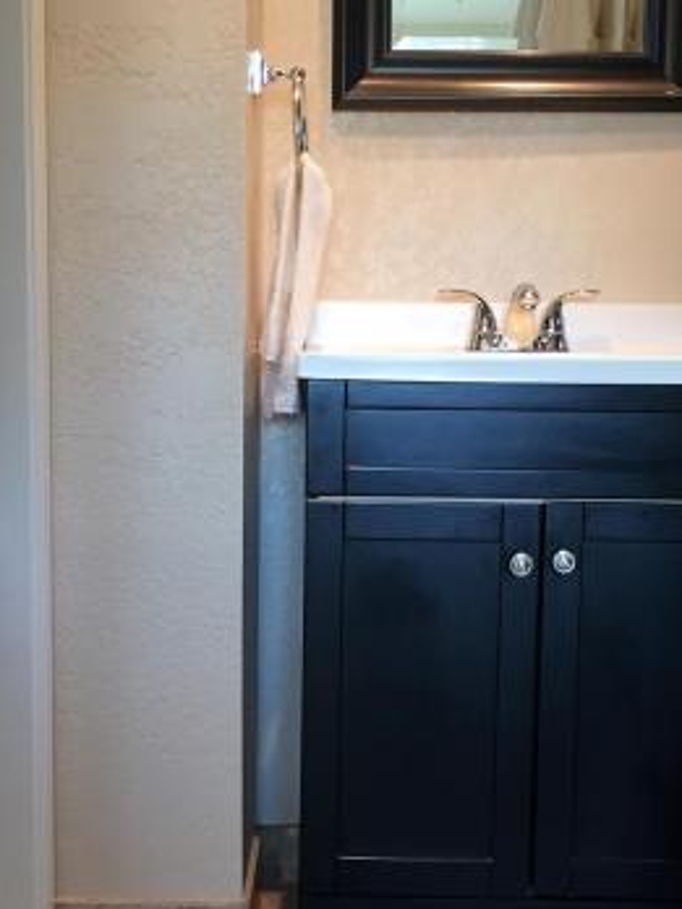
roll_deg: -1.2
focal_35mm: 64
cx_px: 329
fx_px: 1681
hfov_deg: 22.9
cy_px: 543
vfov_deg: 30.2
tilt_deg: -8.6
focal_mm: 4.15
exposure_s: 1/30
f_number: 2.2
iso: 80
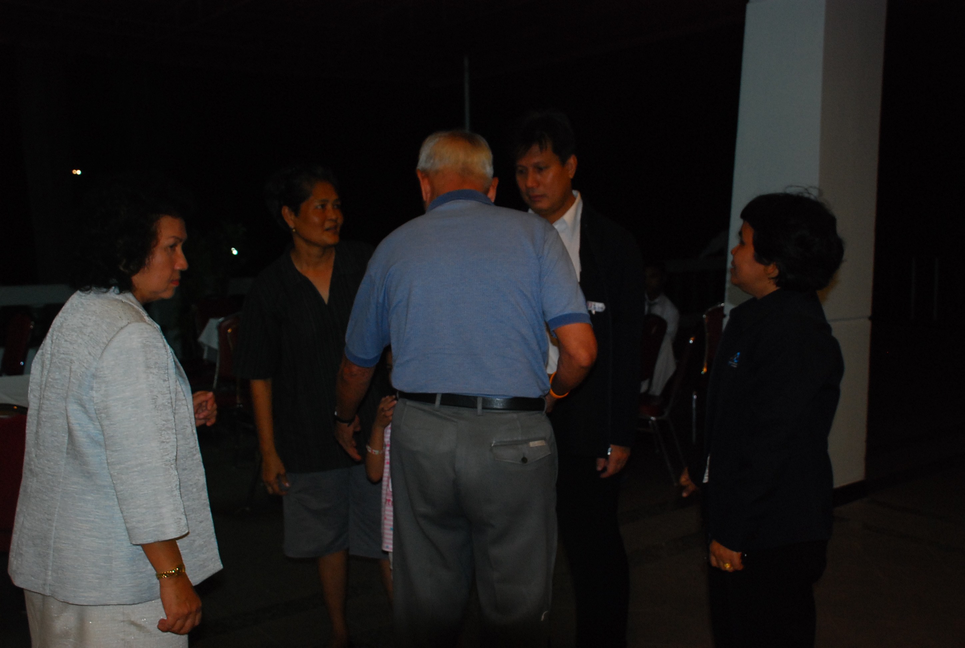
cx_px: 482
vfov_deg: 37.0
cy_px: 324
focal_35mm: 36
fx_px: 967
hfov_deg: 53.0
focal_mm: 24
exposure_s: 1/15
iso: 640
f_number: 5
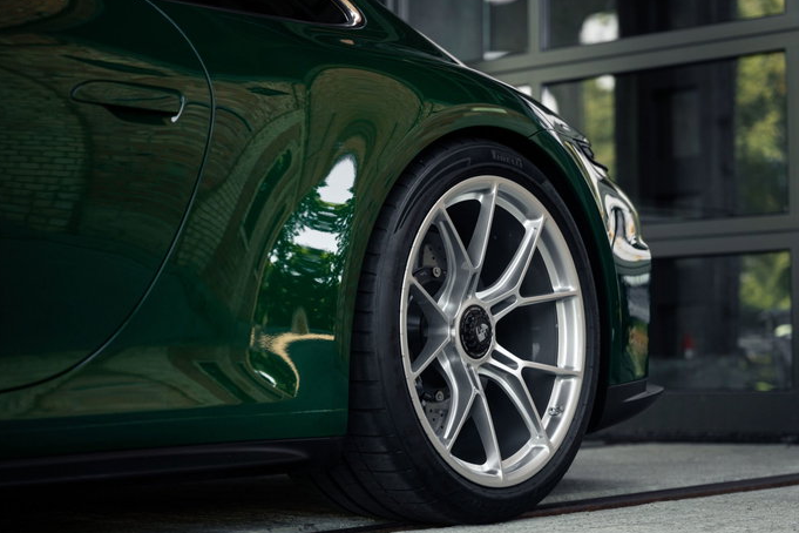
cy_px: 286
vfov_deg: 17.3
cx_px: 442
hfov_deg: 25.7
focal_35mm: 79
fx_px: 1753
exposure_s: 1/250
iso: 500
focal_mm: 70
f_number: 2.8
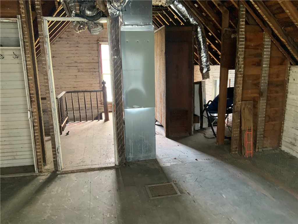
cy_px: 112
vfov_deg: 48.2
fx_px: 250
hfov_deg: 61.7
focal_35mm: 29
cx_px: 149
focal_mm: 3
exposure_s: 1/60
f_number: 1.8
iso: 250
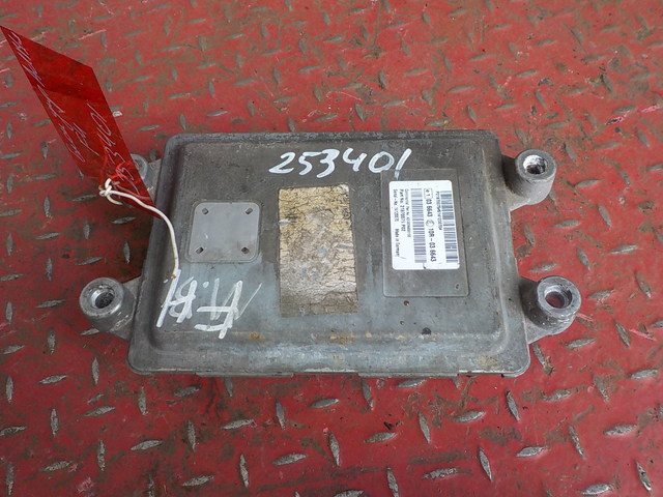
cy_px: 248
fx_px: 575
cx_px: 332
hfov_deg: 60.0
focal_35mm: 30
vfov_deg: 46.8
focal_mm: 4.1
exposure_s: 1/50
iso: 125
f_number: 3.3
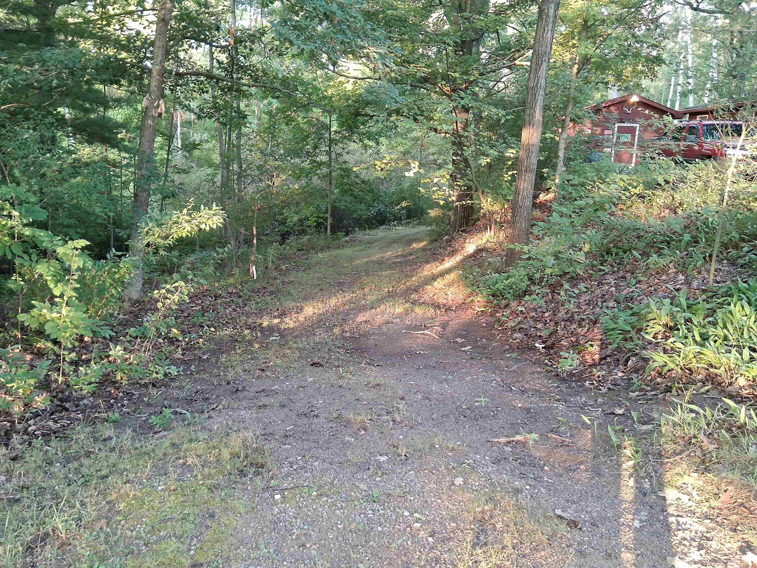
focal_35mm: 26
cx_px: 378
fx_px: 569
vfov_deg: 53.1
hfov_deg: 67.3
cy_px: 284
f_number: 1.8
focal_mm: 3.98
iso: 250
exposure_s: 1/60
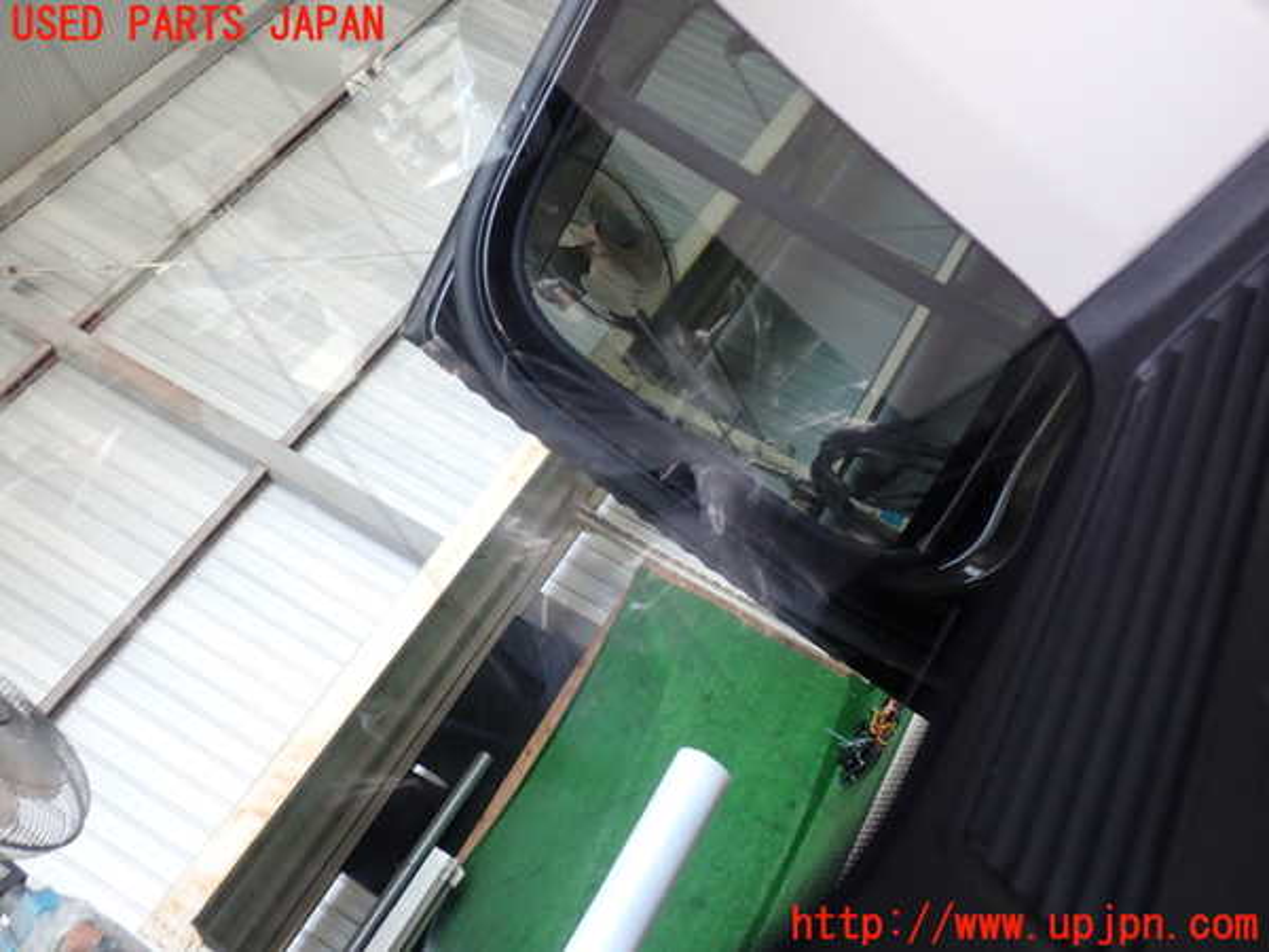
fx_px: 1100
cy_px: 476
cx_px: 634
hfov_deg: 60.0
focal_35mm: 30
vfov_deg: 46.8
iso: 200
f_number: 2.3
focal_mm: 5.4
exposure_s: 1/50
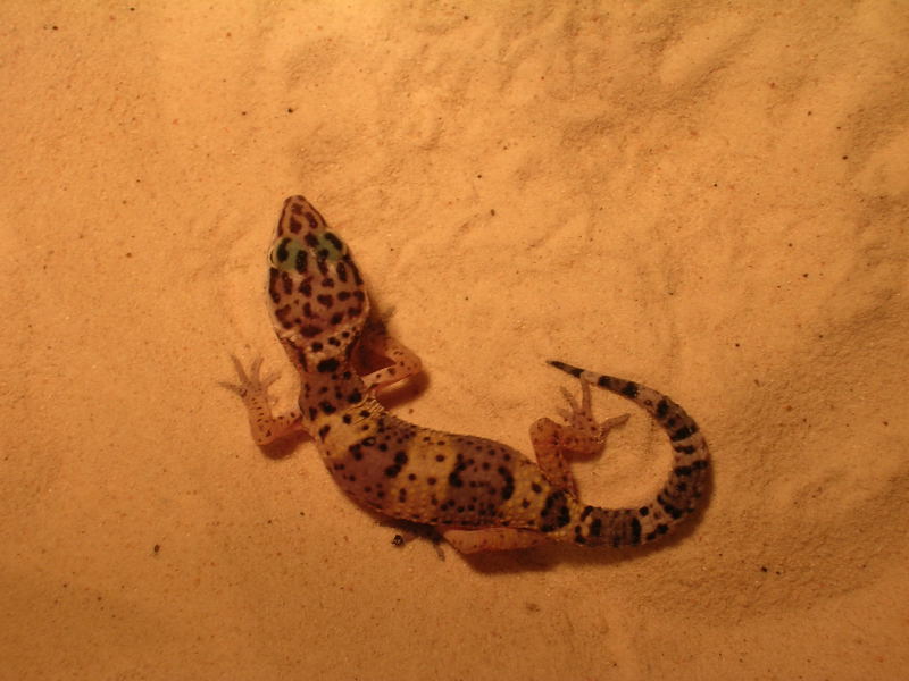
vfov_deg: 15.6
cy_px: 340
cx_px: 454
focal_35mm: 95
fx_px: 2495
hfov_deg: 20.7
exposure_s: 1/45.4
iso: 100
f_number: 4.4
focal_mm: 14.5
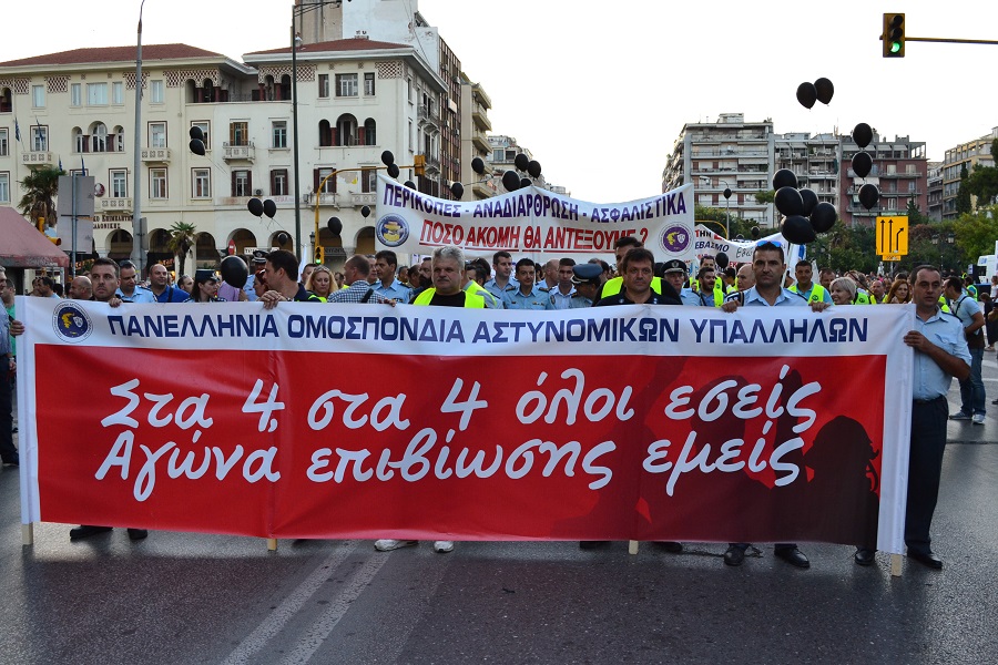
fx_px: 915
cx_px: 499
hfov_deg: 57.2
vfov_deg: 40.0
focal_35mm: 33
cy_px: 332
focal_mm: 22
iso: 800
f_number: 7.1
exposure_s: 1/60
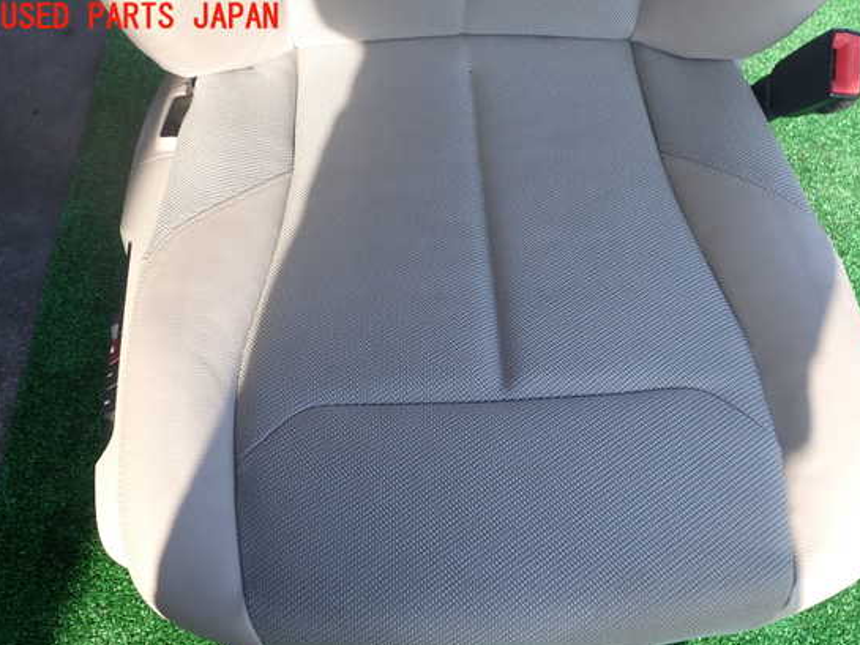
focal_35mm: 33
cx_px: 466
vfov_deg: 42.9
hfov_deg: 55.3
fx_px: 820
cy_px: 353
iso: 100
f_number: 3.2
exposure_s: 1/320
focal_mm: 5.4
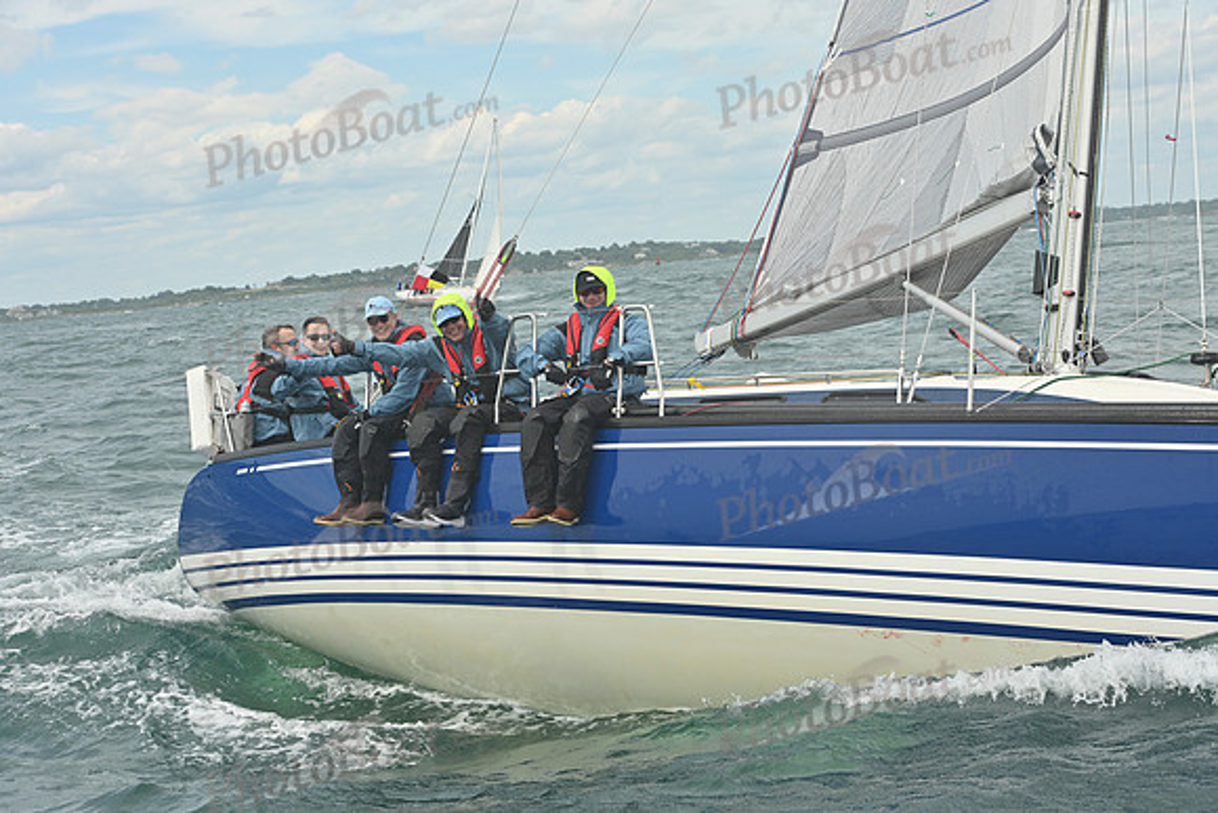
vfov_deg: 19.5
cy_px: 406
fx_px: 2369
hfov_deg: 28.8
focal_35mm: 70
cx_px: 609
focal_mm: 70
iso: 320
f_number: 8
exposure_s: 1/1250
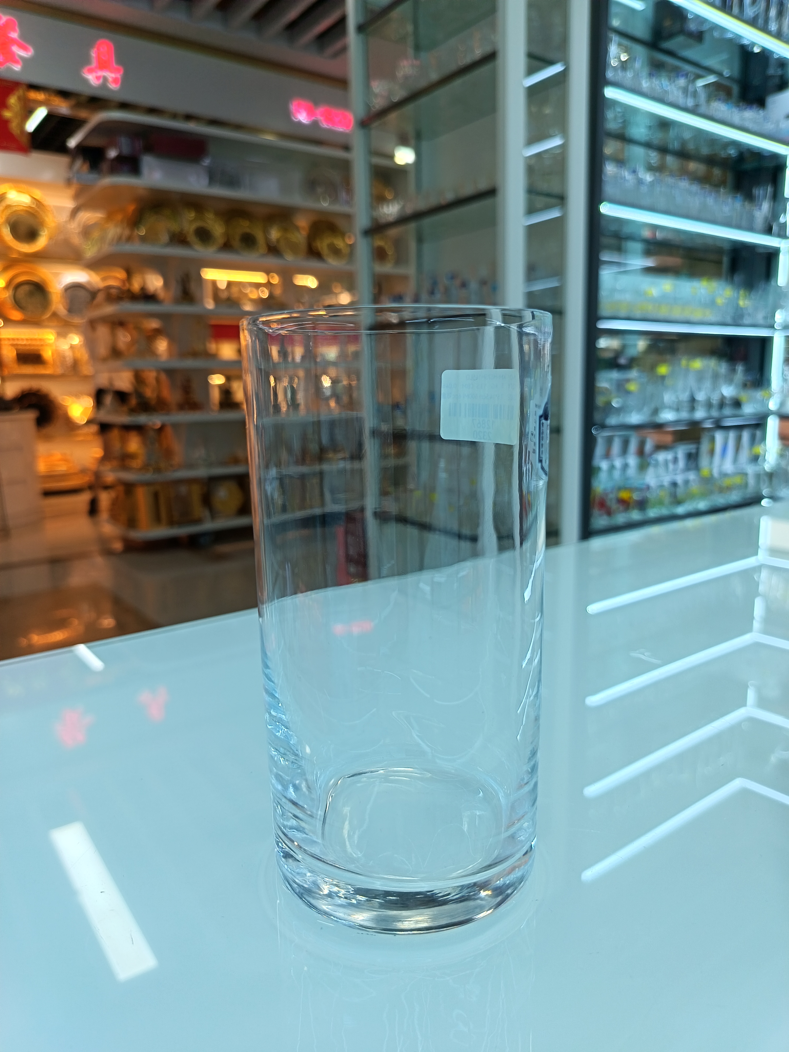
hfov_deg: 56.8
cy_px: 526
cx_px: 394
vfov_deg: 71.6
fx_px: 729
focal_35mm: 24
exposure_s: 1/100
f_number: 1.75
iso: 308
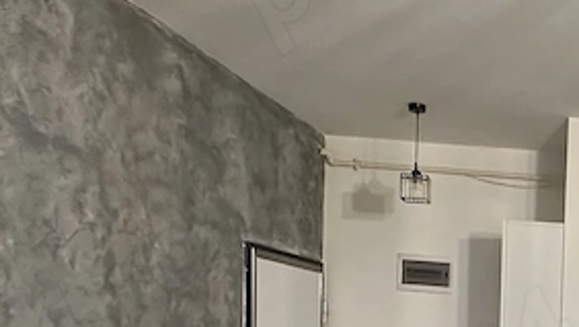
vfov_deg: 20.4
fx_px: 830
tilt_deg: -4.6
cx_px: 704
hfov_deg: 31.7
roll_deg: -2.7
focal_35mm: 54
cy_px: 426
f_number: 2.2
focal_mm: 2.22
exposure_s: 1/50
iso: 400
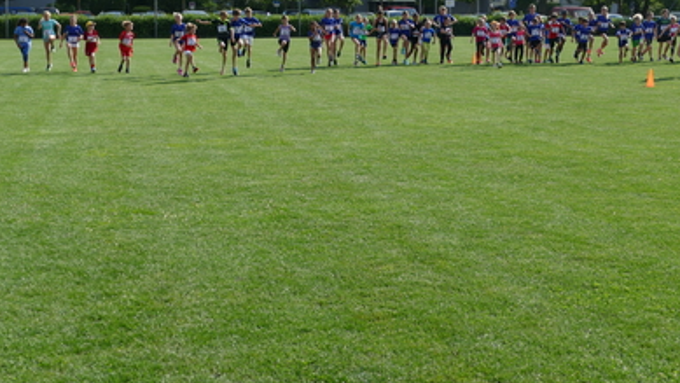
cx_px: 385
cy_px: 80
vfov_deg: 18.7
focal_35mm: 64
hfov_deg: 32.8
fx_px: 1154
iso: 125
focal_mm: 16
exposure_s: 1/1300
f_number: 3.2
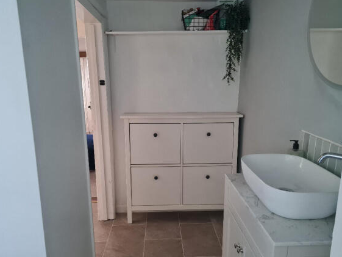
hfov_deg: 65.3
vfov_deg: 51.4
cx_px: 170
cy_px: 132
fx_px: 267
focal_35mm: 27
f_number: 1.8
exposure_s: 1/33
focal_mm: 5.4
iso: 640
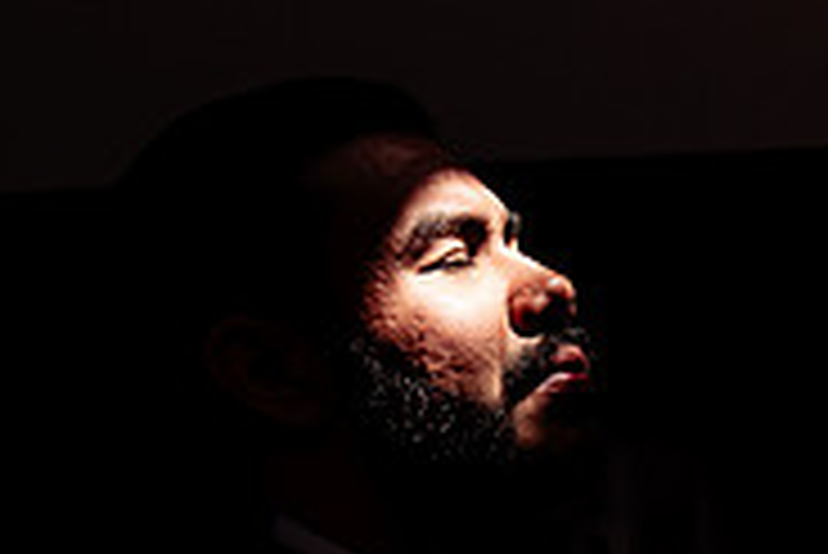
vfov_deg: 11.1
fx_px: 2808
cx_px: 547
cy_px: 647
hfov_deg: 16.7
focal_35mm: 122
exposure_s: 1/4000
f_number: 3.2
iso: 500
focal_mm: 35
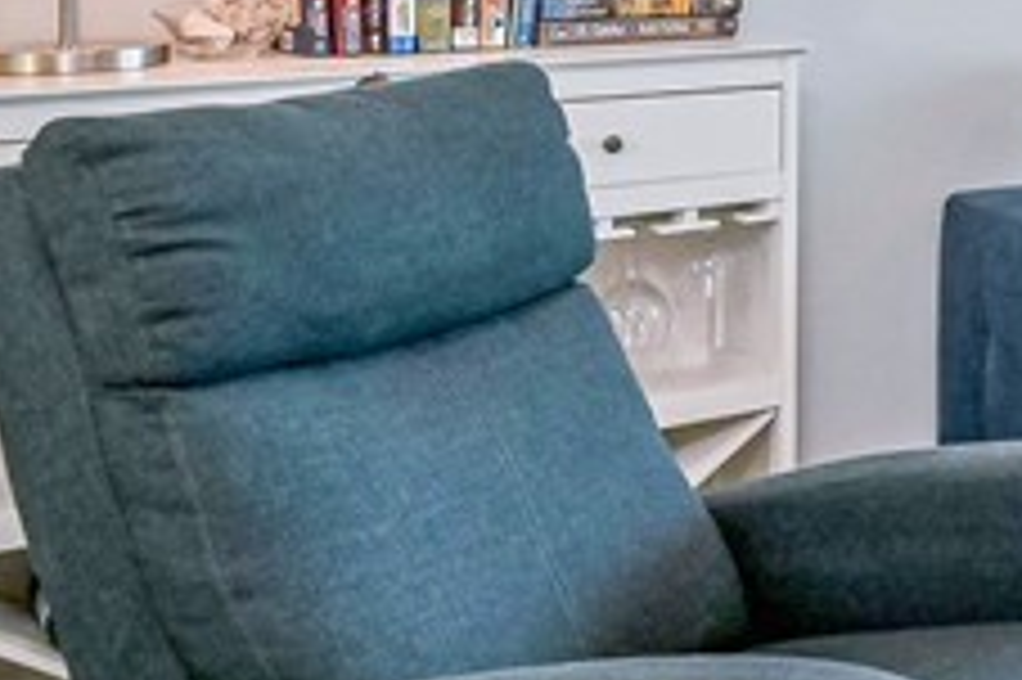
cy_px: -128
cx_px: 2010
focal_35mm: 67
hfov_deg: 19.1
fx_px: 1901
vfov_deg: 19.2
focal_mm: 14
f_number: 6.3
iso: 800
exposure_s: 1/125
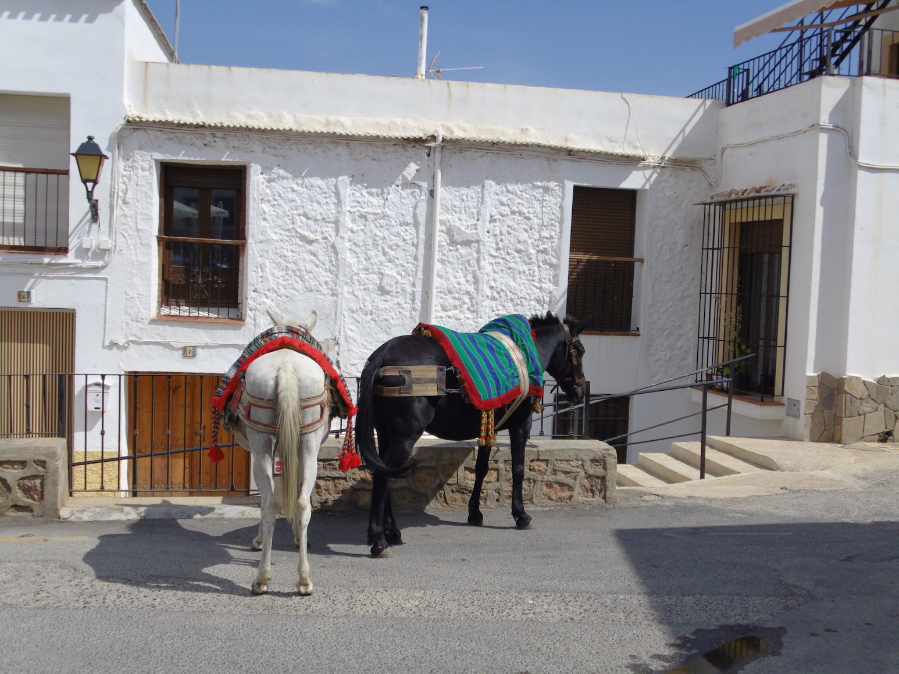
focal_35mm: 44
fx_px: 1143
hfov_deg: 43.0
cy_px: 337
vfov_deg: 32.9
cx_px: 450
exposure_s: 1/250
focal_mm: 8
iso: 100
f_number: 10.6
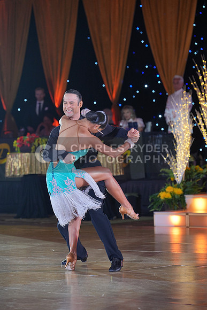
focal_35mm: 144
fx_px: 1241
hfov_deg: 9.5
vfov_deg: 14.2
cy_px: 155
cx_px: 104
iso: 1000
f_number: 4
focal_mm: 144
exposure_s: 1/400
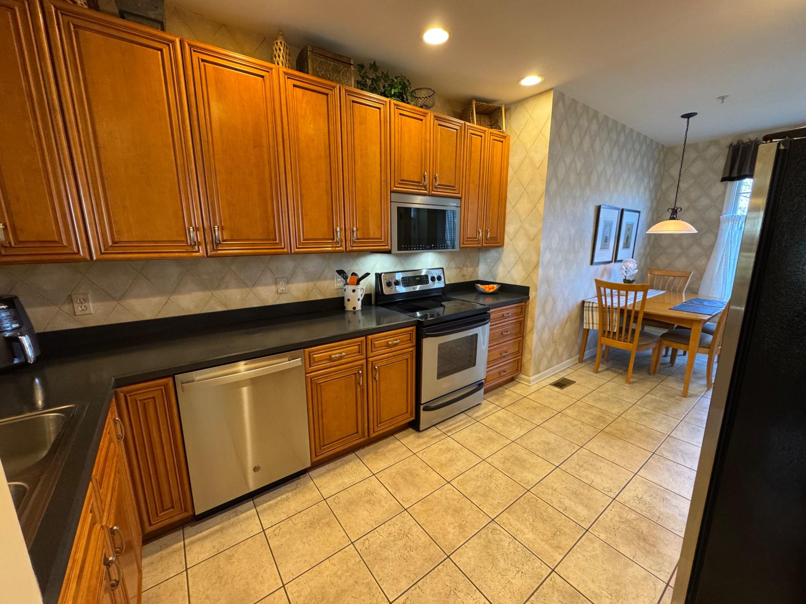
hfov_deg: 102.1
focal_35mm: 14
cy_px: 302
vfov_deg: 85.7
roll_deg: +0.2
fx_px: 326
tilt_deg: -11.7
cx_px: 403
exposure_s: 1/60
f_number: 2.2
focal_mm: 2.22
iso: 400
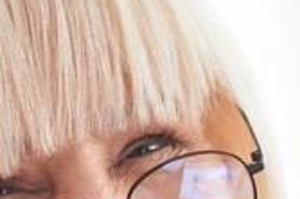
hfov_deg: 3.4
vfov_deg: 2.2
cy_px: 539
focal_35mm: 612
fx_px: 5095
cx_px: 428
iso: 160
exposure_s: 1/200
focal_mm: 85
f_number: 1.4
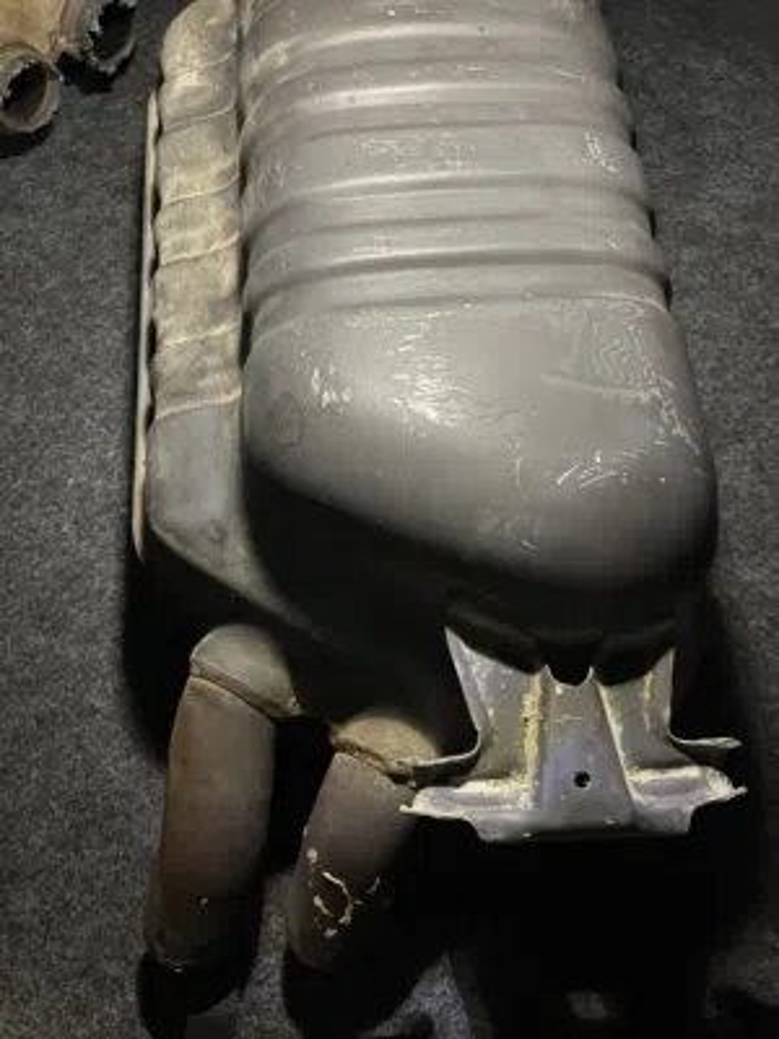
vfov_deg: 69.4
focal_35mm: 25
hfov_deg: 54.9
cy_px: 520
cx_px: 390
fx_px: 750
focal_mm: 5.1
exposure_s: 1/12
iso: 640
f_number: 1.6
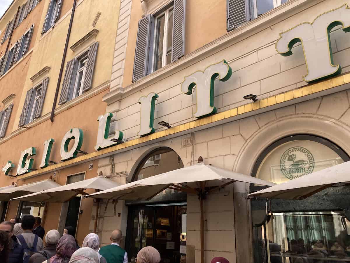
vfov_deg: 49.7
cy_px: 132
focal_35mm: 28
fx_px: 283
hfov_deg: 63.4
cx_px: 175
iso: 20
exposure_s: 1/615
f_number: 1.8
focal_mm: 4
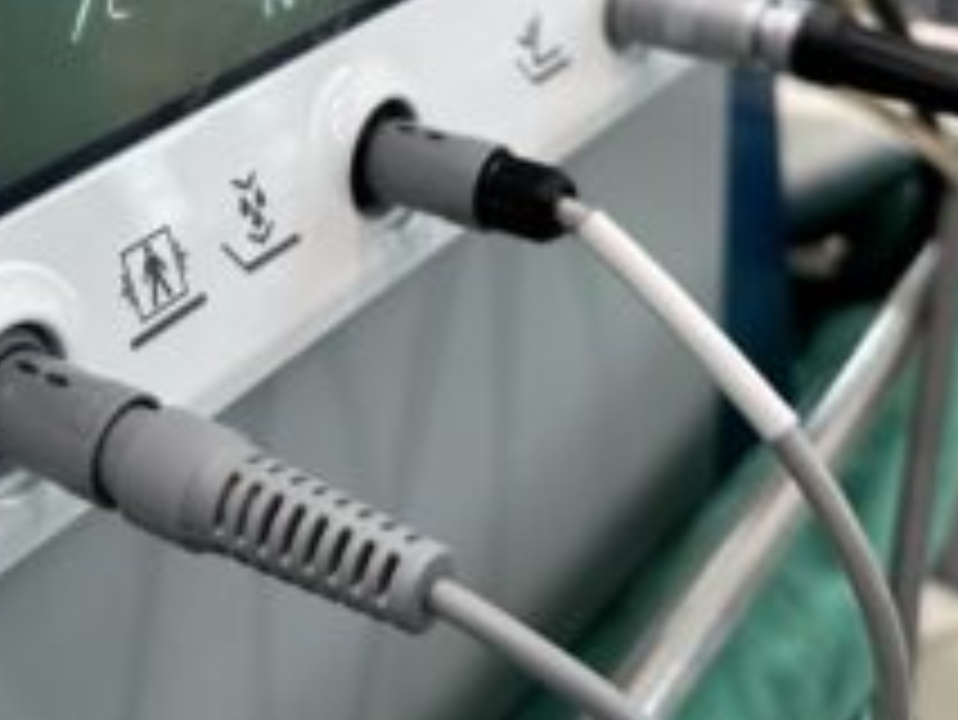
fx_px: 1772
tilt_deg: -15.0
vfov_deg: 21.4
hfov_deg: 29.9
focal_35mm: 64
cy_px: -126
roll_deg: +2.6
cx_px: 274
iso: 125
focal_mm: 6.86
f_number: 1.78
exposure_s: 1/100
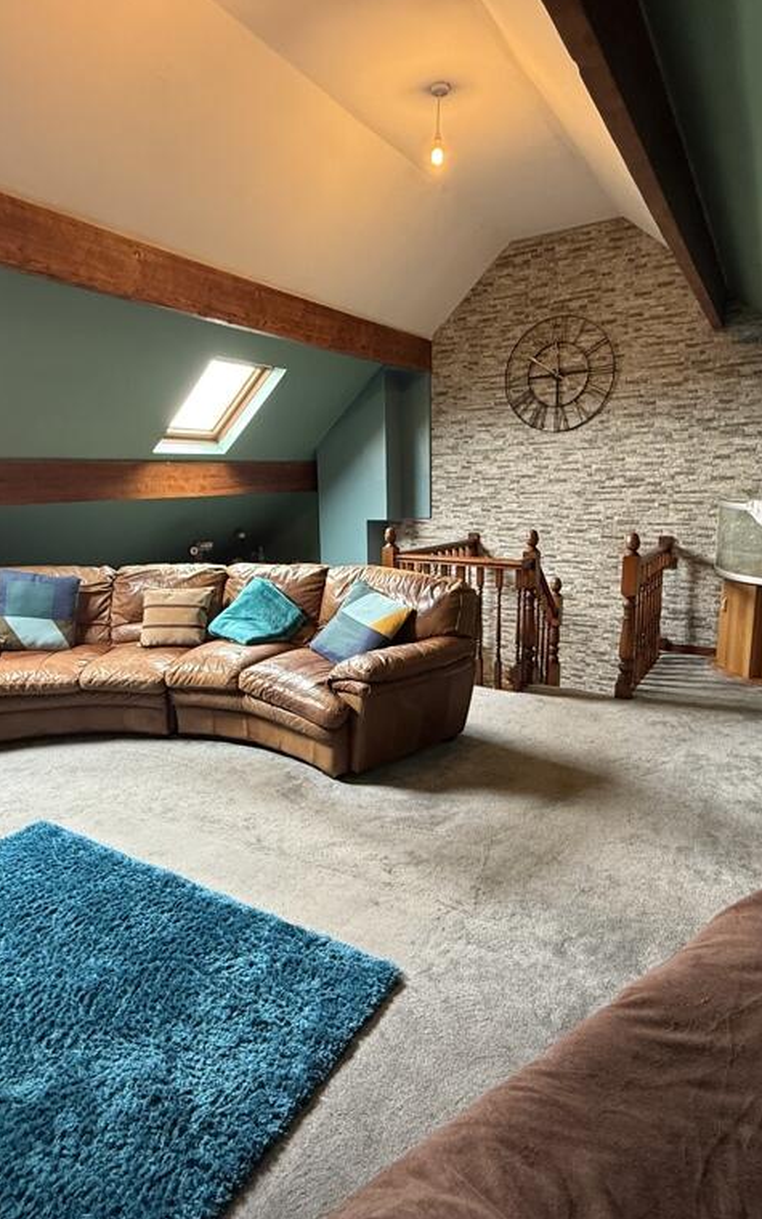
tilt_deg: -11.0
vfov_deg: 85.1
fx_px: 665
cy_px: 608
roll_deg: +1.0
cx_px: 380
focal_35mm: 20
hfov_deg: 59.7
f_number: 2.2
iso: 250
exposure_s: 1/50
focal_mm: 2.22
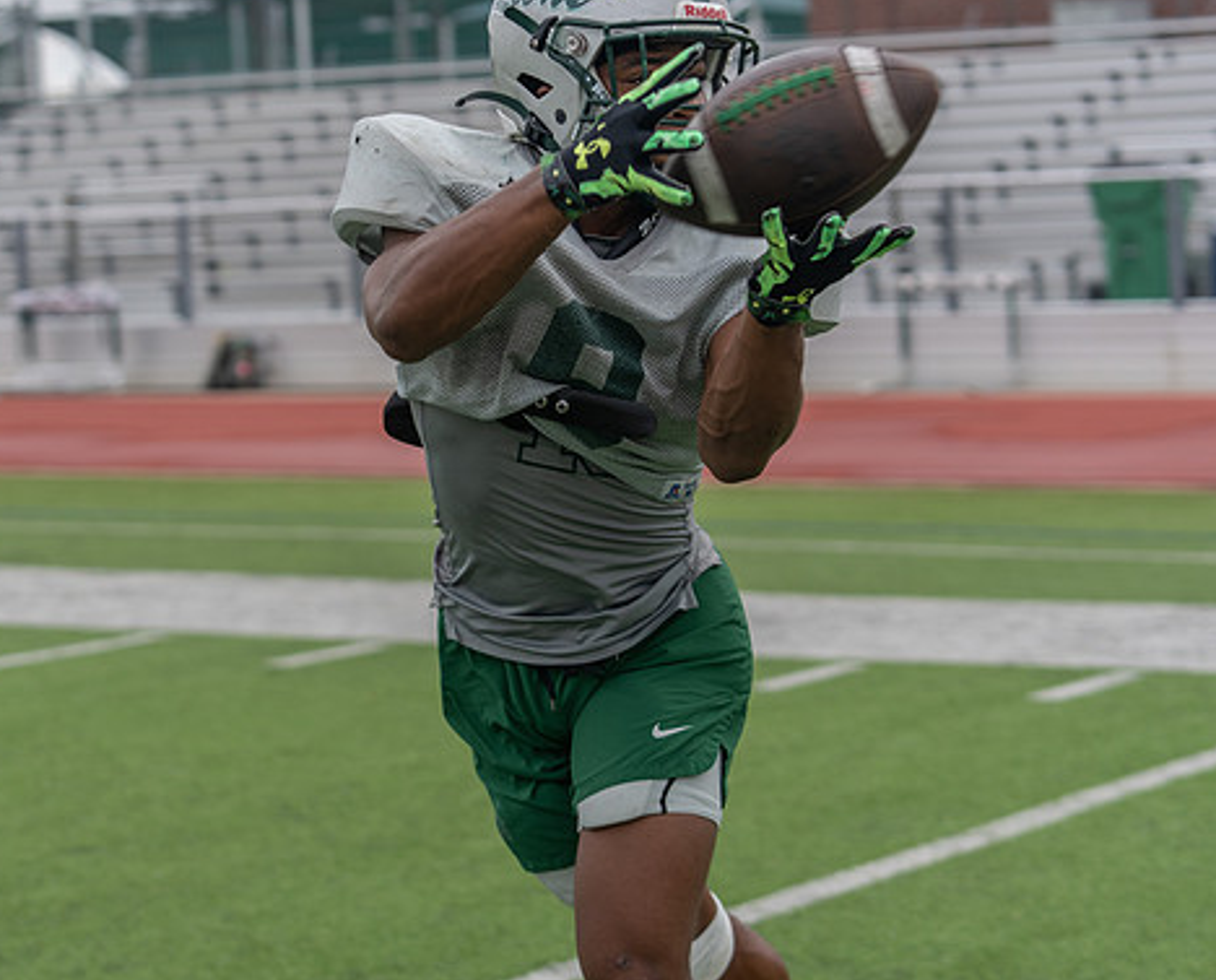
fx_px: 3573
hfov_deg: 19.3
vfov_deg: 15.6
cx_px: 461
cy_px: 492
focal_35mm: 99
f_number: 3.5
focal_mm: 70
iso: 200
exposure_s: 1/1250
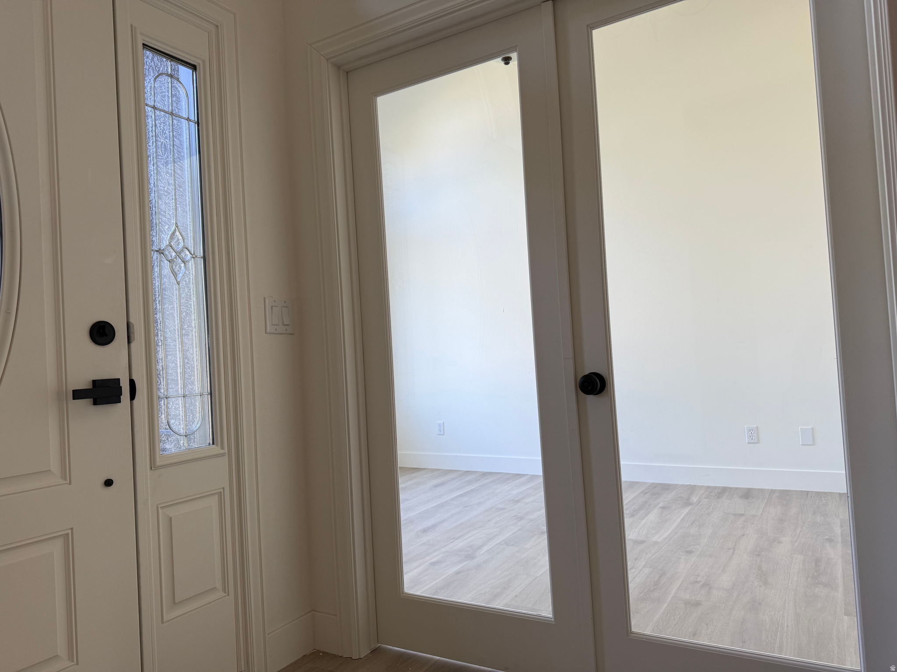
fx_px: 622
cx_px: 448
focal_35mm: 24
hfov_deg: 71.6
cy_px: 336
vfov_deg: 56.8
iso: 80
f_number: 1.78
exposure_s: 1/121
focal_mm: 6.76
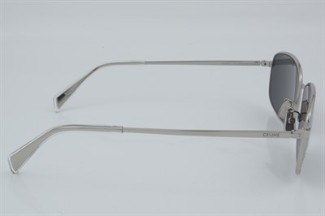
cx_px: 162
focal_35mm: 75
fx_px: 677
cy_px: 108
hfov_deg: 27.0
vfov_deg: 18.2
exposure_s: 1/4
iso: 100
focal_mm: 50
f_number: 32
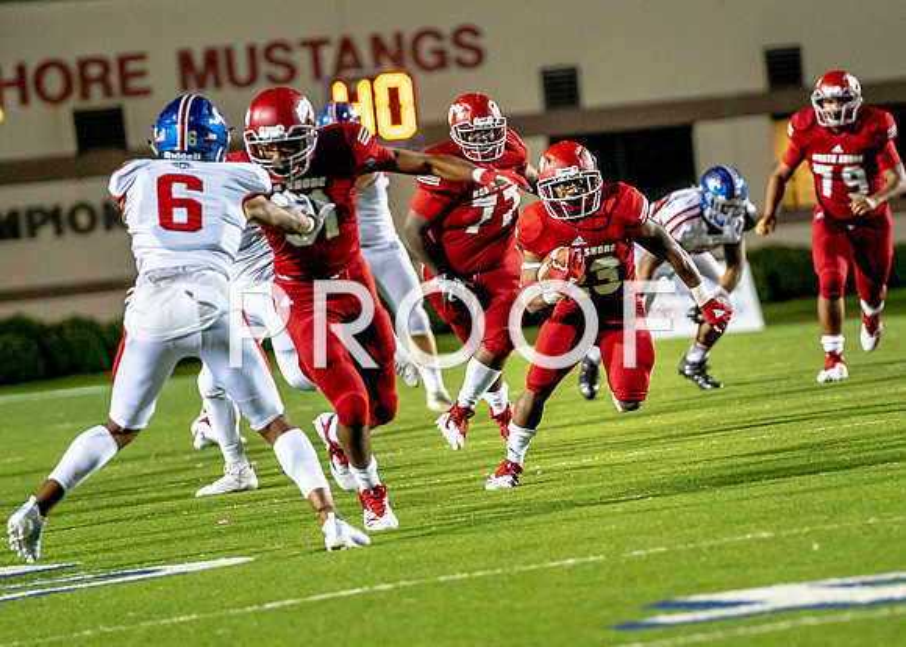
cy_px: 231
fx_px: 8052
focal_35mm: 313
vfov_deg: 4.6
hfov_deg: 6.4
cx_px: 523
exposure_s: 1/1000
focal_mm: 179
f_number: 2.8
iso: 6400
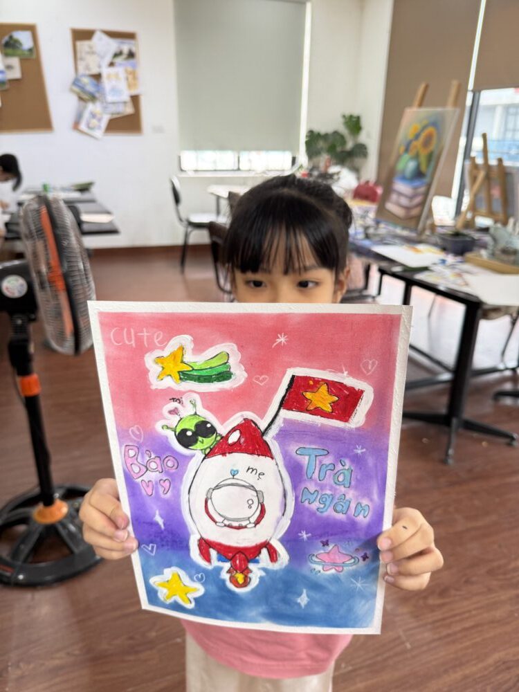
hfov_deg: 56.8
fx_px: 480
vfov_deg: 71.6
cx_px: 260
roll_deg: -2.1
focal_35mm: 24
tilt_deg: -22.8
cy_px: 346
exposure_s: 1/100
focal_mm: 6.76
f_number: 1.78
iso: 100
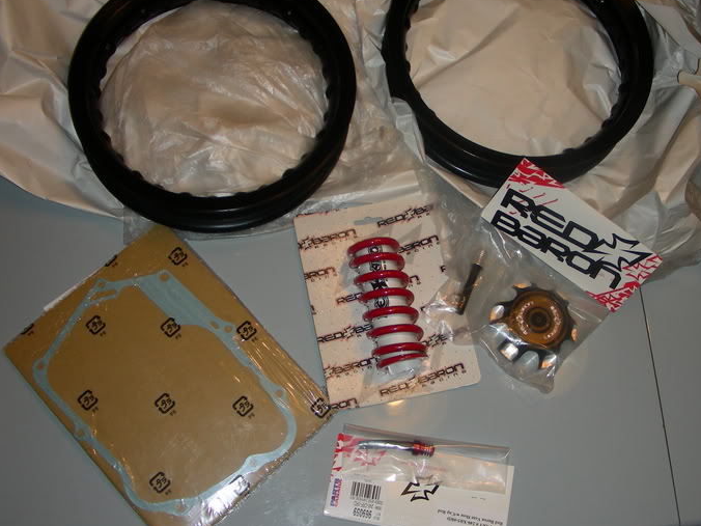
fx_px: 911
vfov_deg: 32.2
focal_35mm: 45
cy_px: 246
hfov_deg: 42.0
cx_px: 397
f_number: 3.5
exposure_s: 1/60.1
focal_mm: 6.3
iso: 50
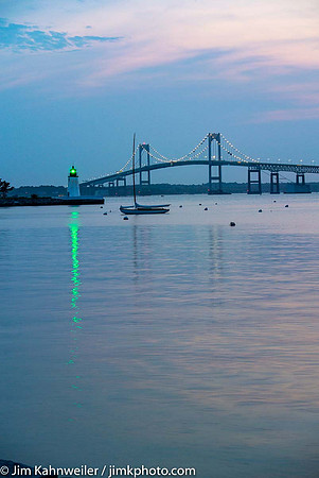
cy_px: 239
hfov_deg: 15.6
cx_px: 160
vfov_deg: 23.1
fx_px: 1167
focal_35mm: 88
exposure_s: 1/1.67
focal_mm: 32.8
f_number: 5.6
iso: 100
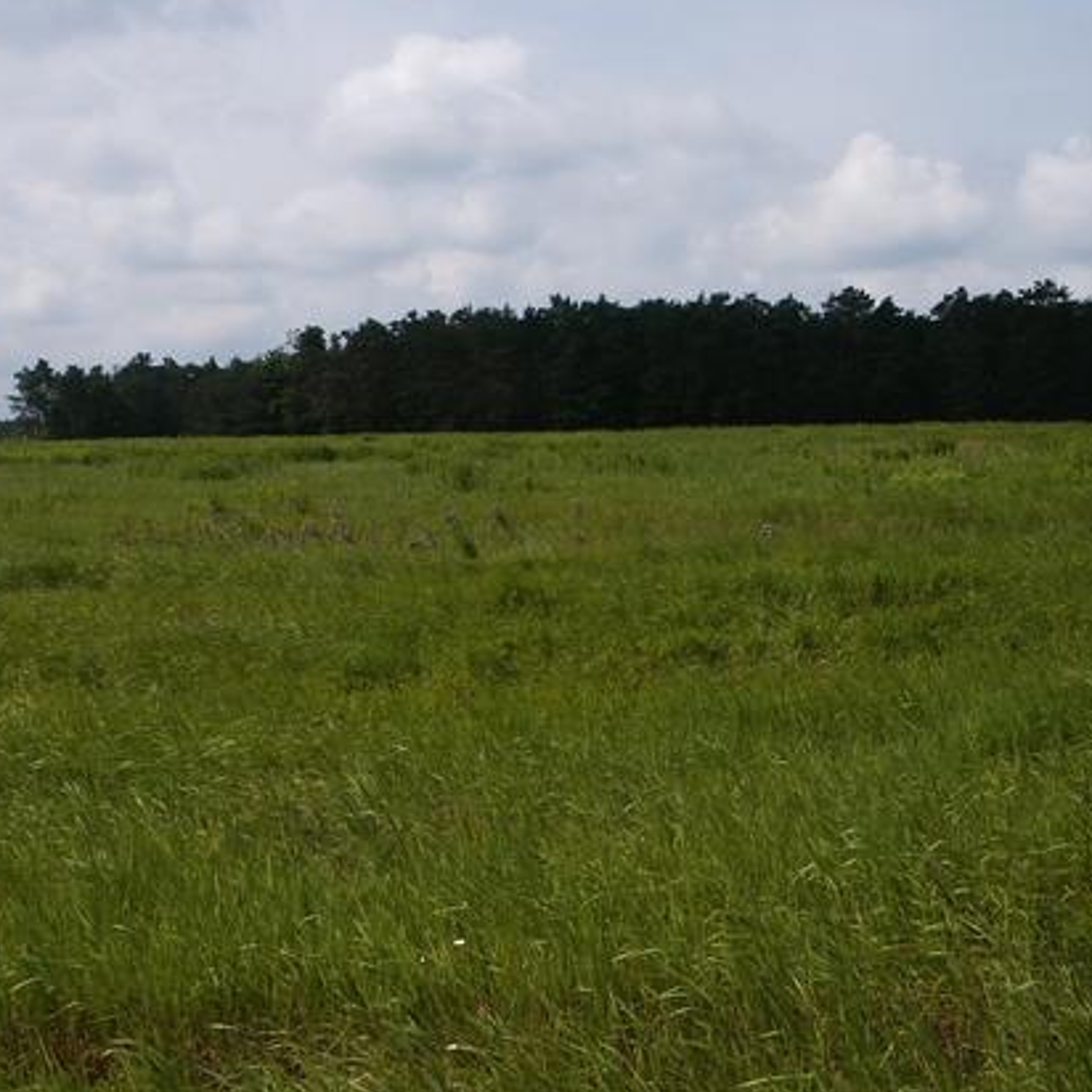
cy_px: 522
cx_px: 633
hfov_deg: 37.5
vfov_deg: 37.5
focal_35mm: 45
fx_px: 1606
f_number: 6.7
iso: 64
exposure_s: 1/500
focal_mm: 7.18
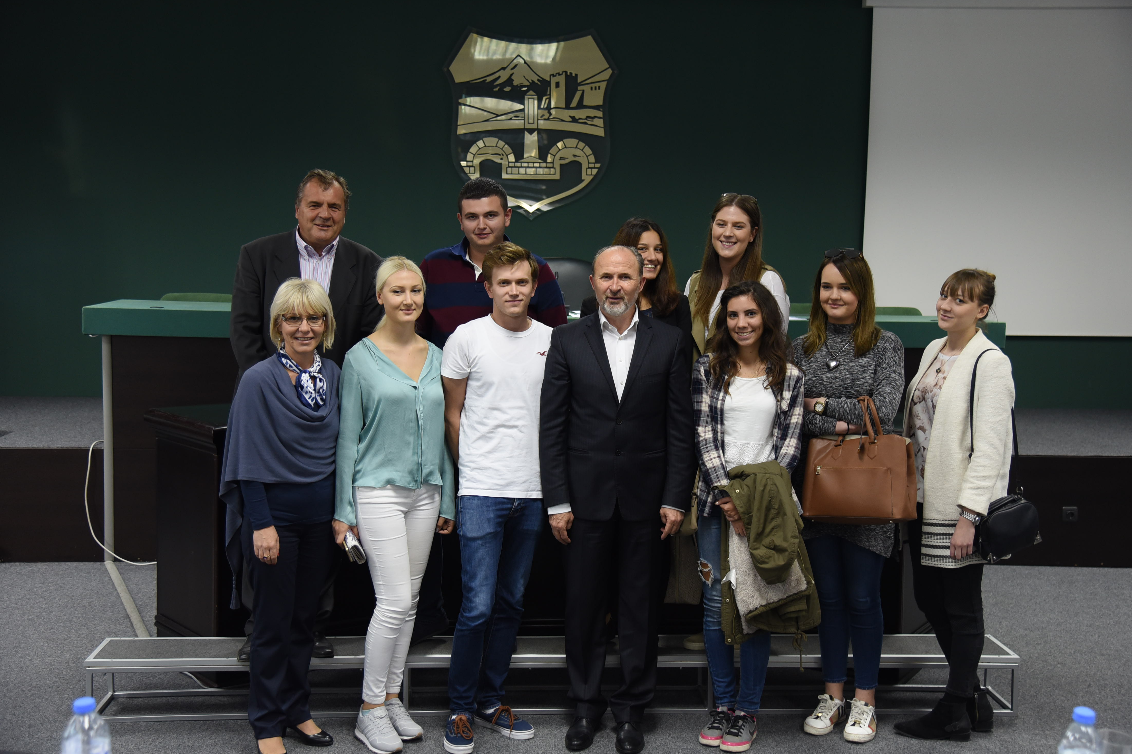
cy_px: 372
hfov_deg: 43.6
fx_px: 1415
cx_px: 575
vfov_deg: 29.9
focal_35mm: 45
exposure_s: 1/50
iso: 1100
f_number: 4
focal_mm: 44
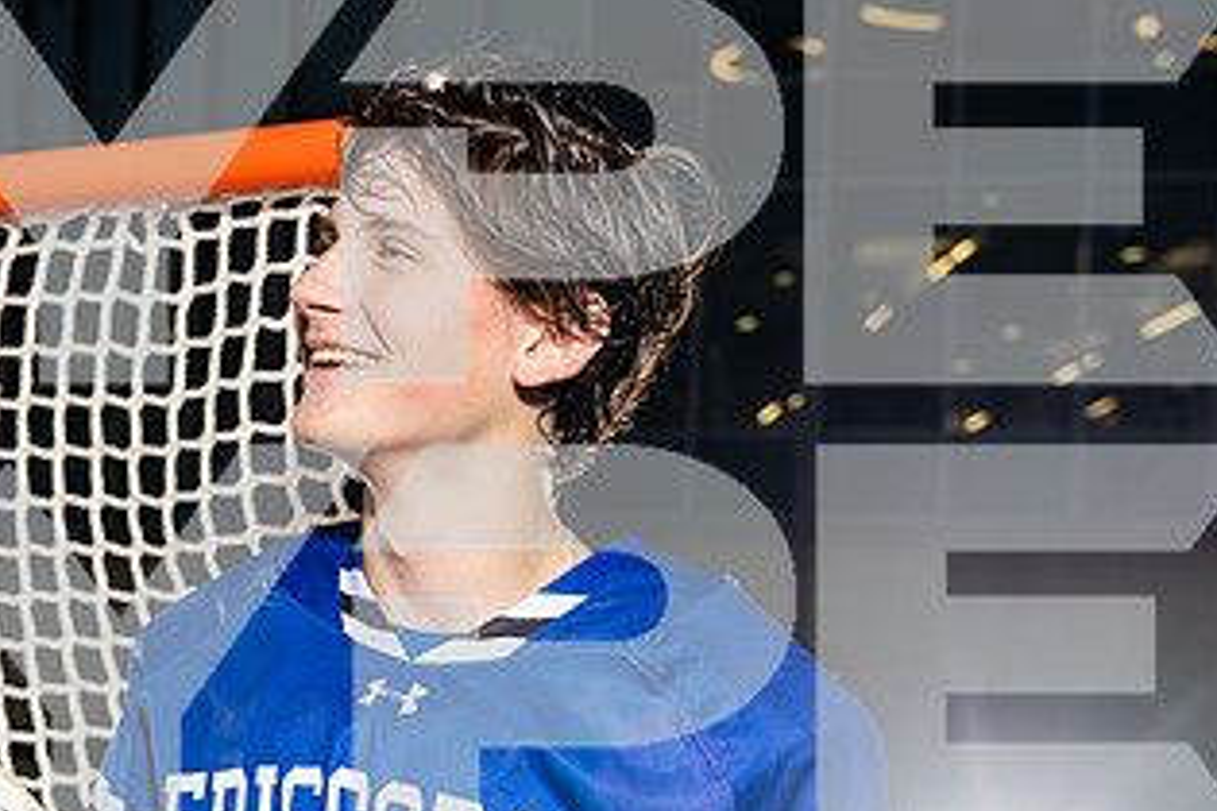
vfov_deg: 19.3
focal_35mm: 70
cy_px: 651
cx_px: 278
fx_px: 2366
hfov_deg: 28.3
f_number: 4.5
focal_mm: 38
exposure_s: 1/250
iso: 200
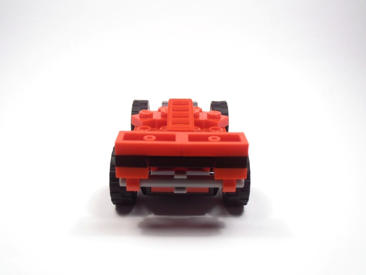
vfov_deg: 38.7
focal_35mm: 37
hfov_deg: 50.1
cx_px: 183
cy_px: 138
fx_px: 391
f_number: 3.9
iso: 80
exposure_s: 1/80
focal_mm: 6.61
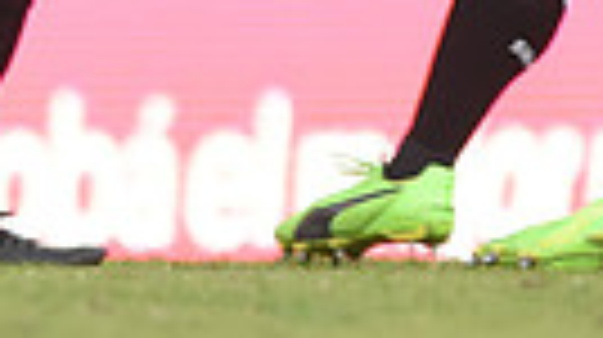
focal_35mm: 1911
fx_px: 30519
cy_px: -363
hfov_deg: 1.1
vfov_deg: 0.6
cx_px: -184
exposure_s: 1/800
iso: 1250
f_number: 4
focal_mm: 420
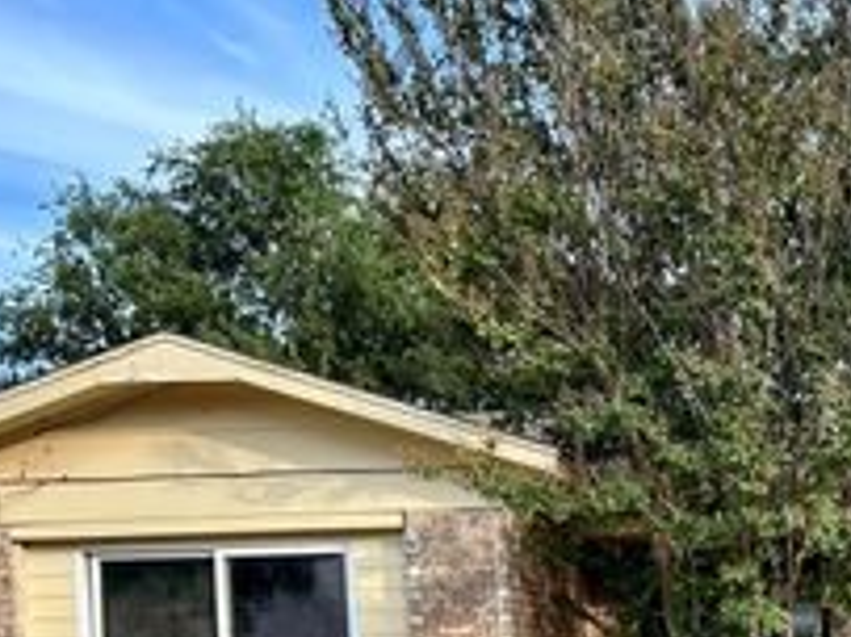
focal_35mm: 64
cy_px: 715
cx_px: 847
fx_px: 1572
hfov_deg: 28.5
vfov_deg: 21.6
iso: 50
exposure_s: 1/803
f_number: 1.5
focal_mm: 5.7
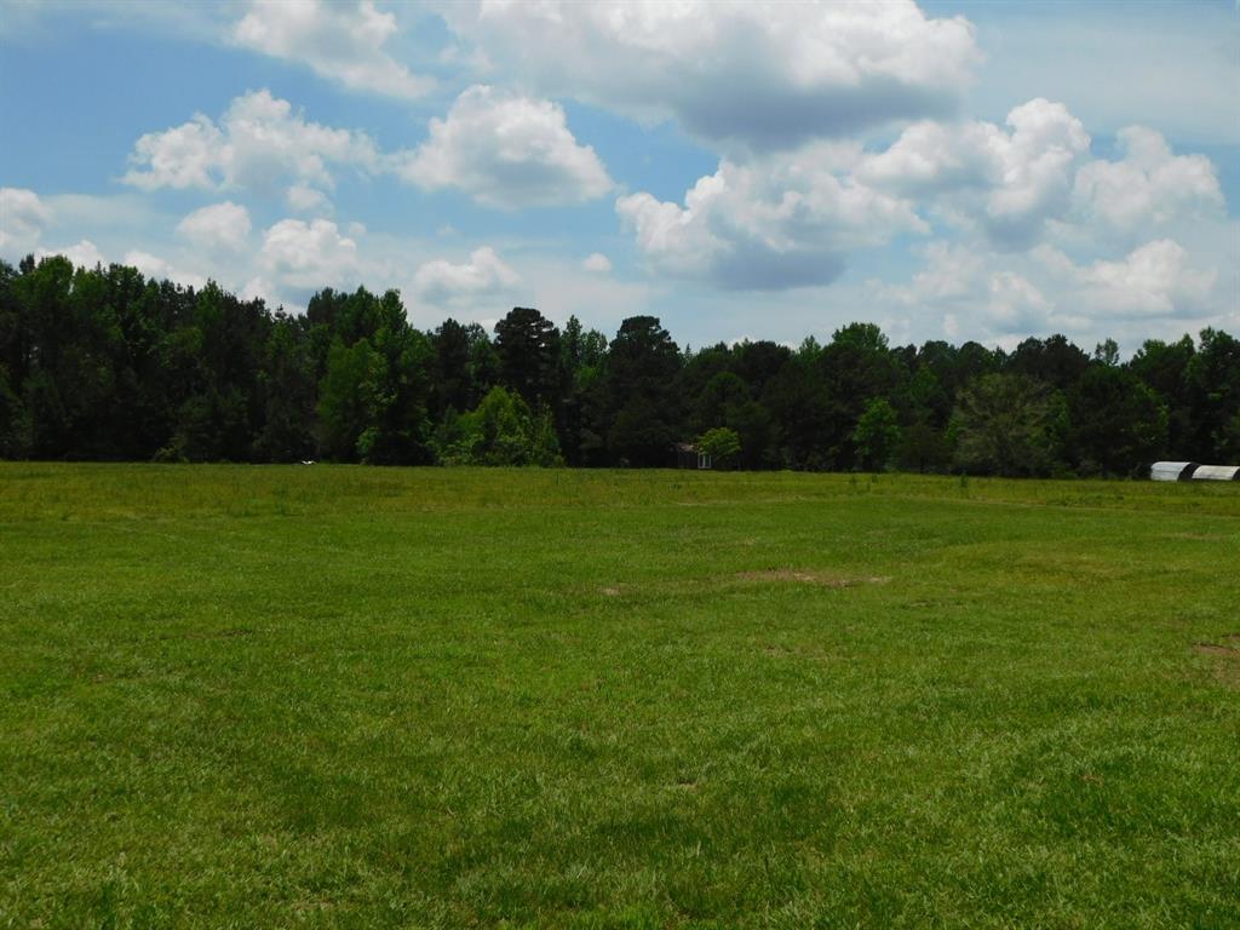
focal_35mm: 36
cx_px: 620
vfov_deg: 39.7
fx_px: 1290
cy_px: 465
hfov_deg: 51.4
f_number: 7
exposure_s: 1/800
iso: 125
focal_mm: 6.3
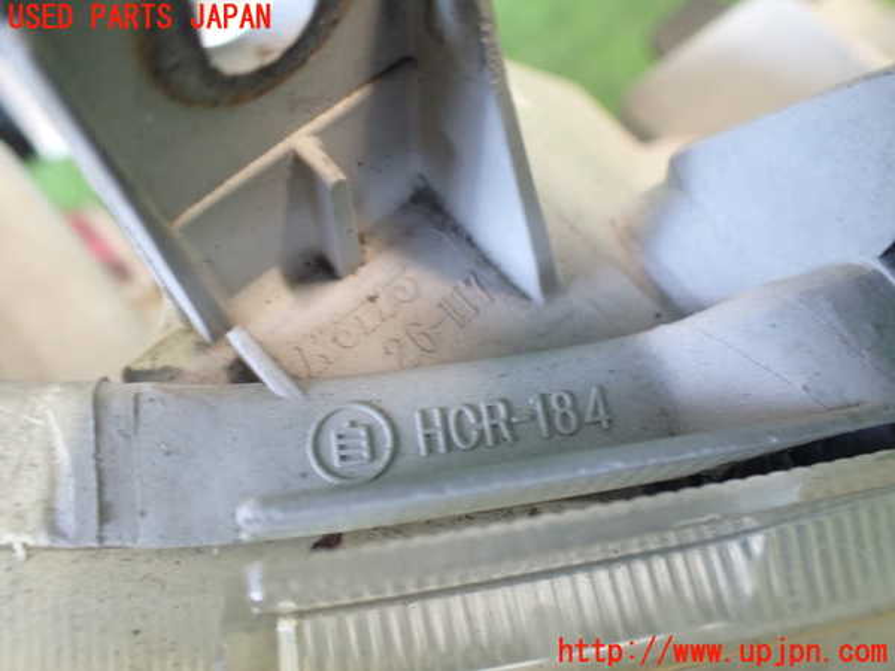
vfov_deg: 46.8
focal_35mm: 30
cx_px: 448
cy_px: 336
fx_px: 776
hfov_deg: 60.0
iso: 800
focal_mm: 5.4
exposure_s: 1/50
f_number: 2.3
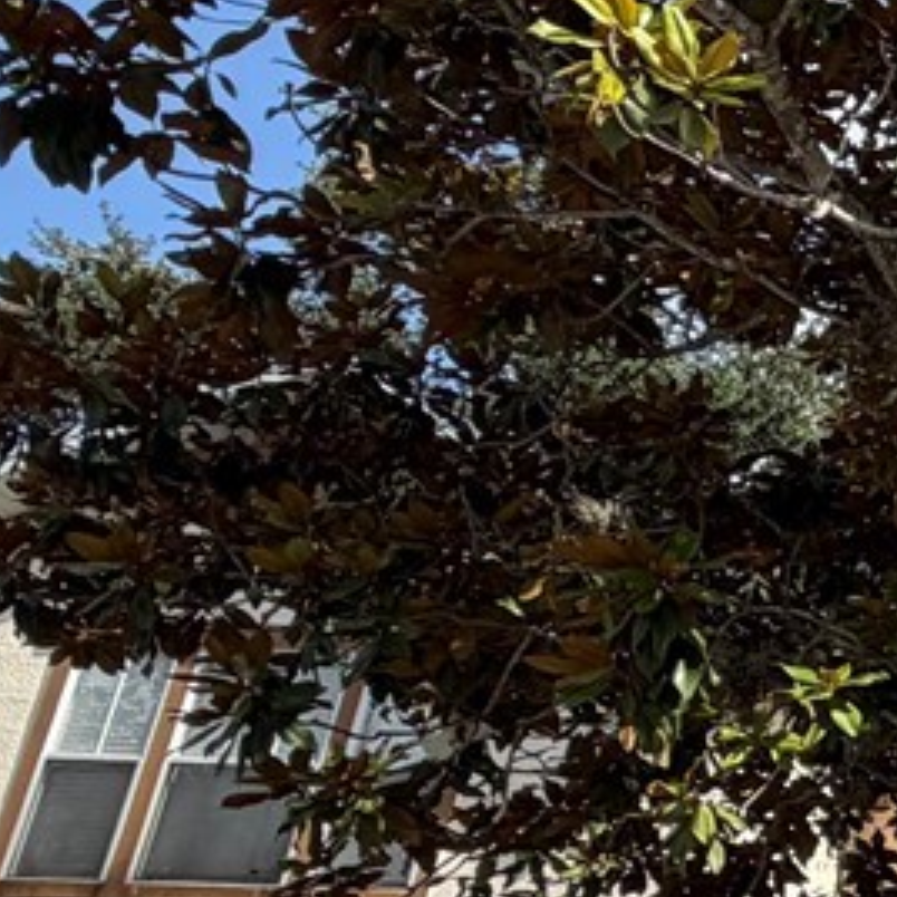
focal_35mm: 74
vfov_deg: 23.1
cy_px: 679
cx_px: 1981
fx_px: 2169
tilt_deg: +19.8
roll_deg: -1.5
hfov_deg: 15.8
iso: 32
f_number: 2.2
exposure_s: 1/770
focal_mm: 2.22
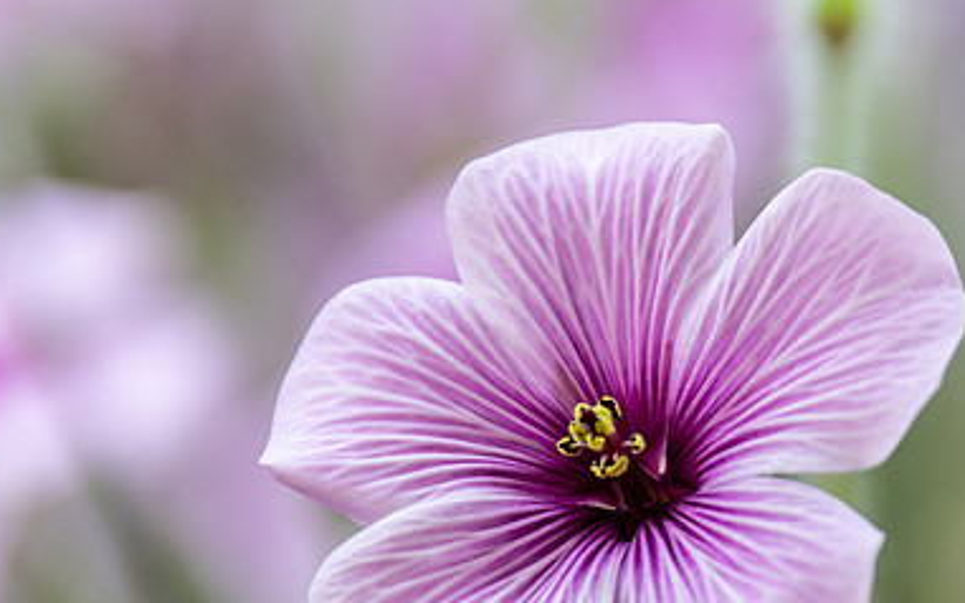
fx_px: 26059
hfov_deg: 2.1
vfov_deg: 1.3
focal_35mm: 991
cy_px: 517
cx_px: 668
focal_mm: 400
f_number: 6.3
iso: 400
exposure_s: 1/200
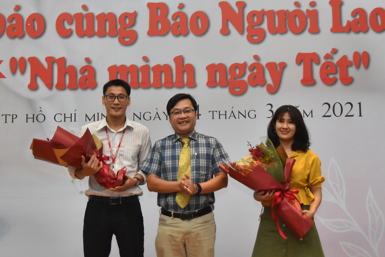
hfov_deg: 23.9
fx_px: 909
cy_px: 66
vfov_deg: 16.0
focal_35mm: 85
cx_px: 224
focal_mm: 34
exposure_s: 1/200
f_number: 4.2
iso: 2200
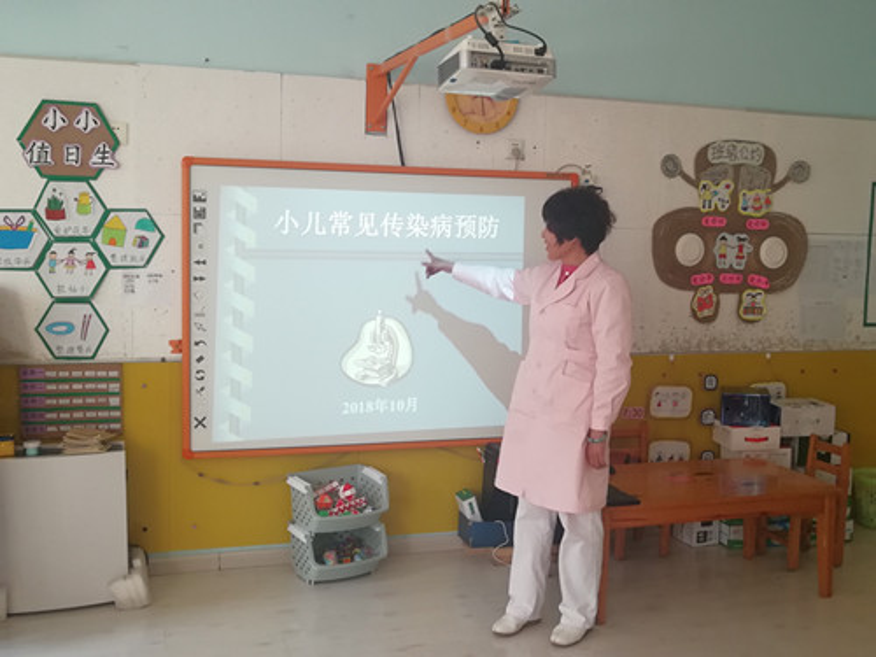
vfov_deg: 39.7
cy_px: 328
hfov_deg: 51.4
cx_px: 438
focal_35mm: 36
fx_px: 911
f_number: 1.8
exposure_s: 1/60
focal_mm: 3.83
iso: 160
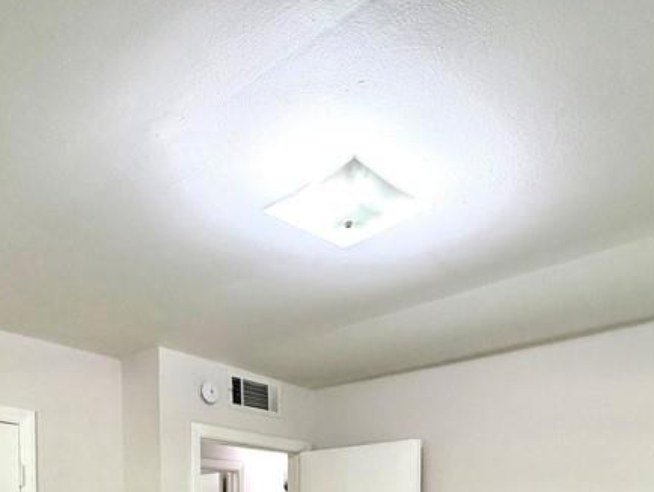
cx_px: 300
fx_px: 624
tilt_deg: -3.2
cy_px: 566
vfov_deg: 35.4
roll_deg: +0.3
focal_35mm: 33
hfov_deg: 55.3
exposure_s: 1/120
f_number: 2.2
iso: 250
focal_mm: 2.22
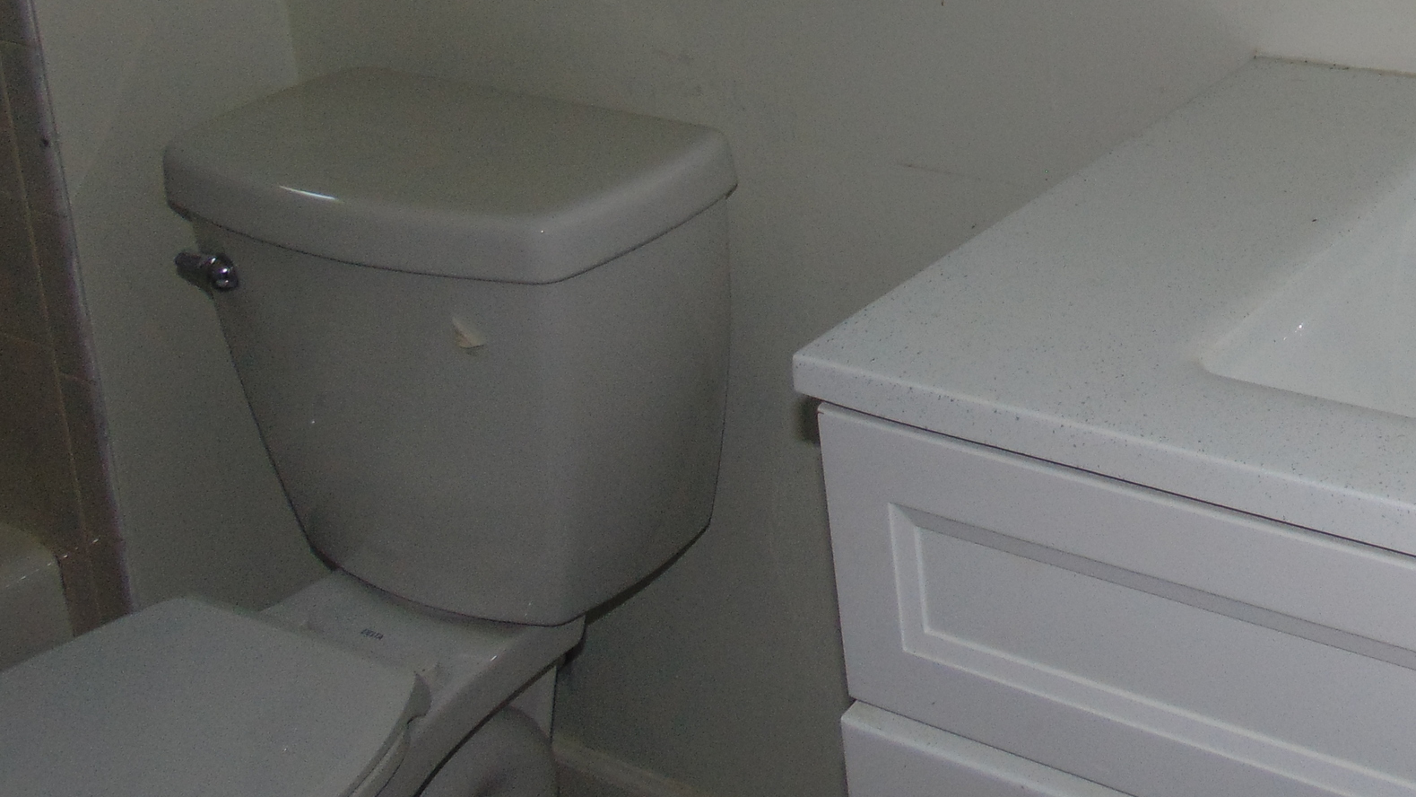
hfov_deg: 37.2
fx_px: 1990
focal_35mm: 53
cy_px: -87
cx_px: 1205
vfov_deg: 21.4
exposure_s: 1/30
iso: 80
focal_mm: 4.5
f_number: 3
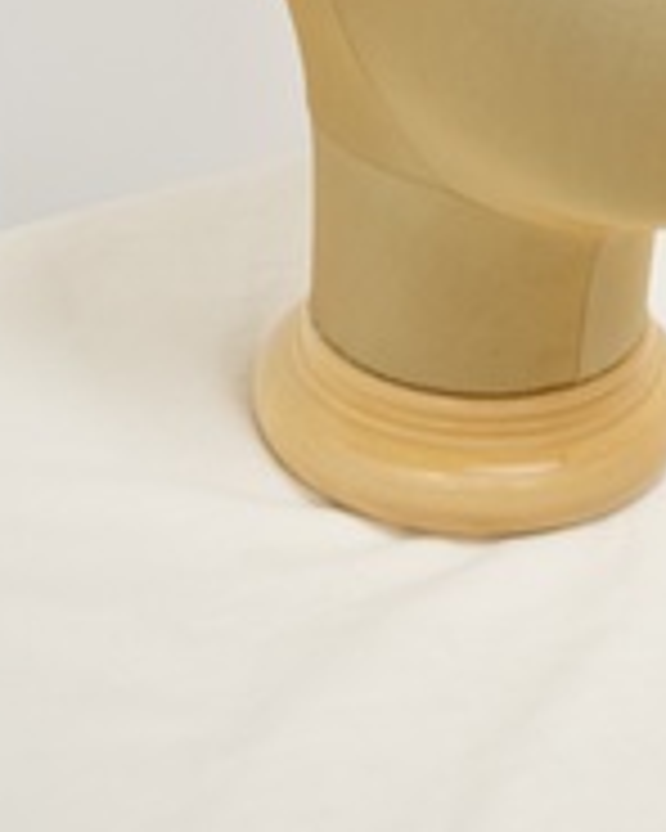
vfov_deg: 21.8
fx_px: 2020
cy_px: -130
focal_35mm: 82
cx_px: 562
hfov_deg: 18.5
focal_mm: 24
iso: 1600
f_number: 5.6
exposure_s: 1/100
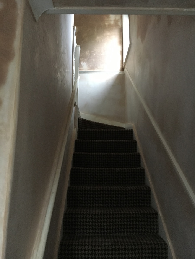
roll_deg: -0.7
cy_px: 130
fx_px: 218
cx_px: 98
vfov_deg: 61.7
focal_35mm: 29
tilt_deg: +12.1
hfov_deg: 48.2
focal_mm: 4.15
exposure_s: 1/17
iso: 250
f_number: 2.2
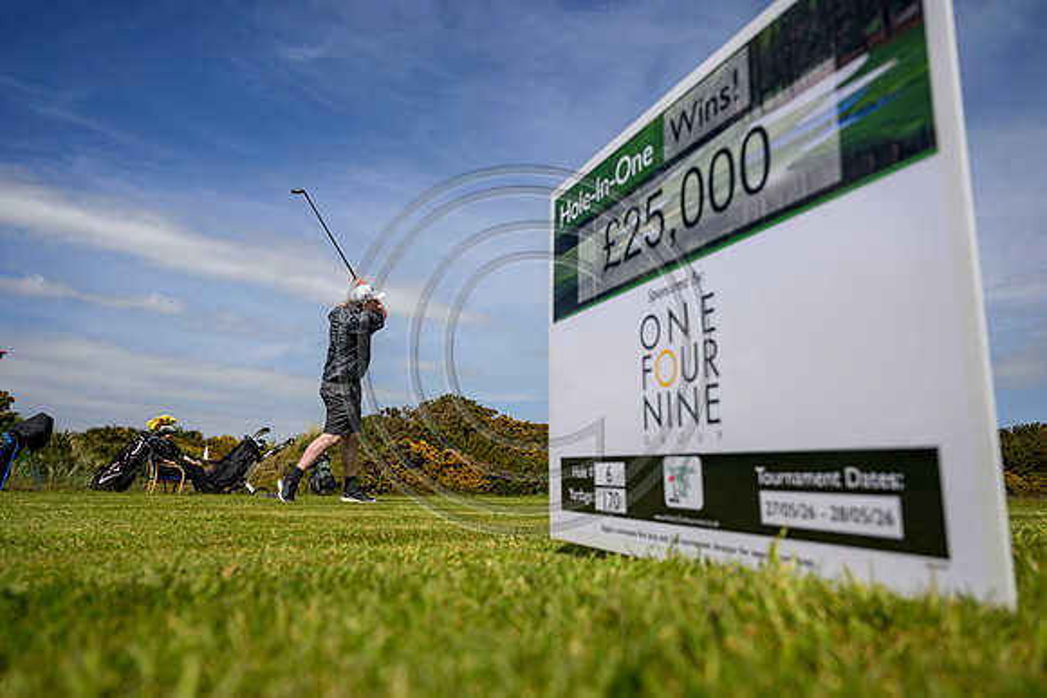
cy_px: 349
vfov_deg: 53.2
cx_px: 524
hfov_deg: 73.7
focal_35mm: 24
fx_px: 698
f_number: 4
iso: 250
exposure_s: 1/3200
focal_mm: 24
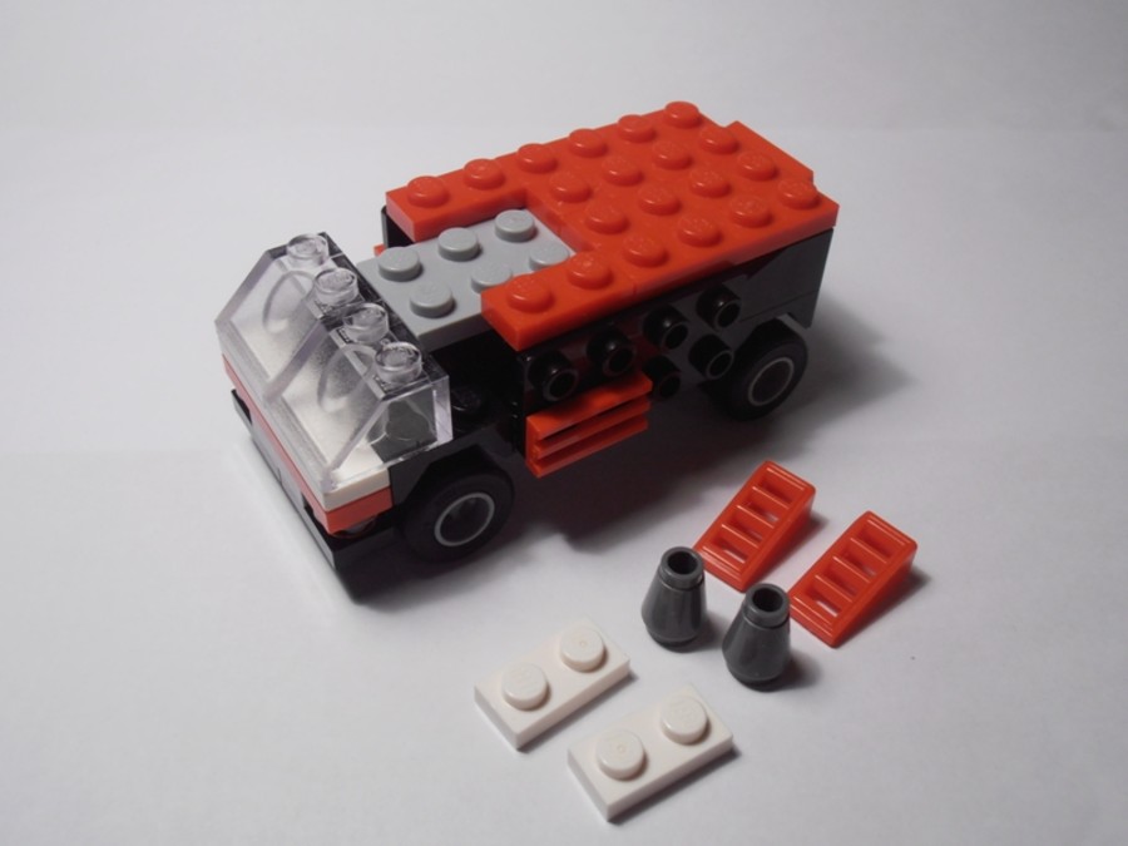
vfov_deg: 38.7
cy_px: 423
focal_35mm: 37
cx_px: 564
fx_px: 1206
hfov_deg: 50.1
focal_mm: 6.61
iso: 80
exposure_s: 1/50
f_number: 3.9
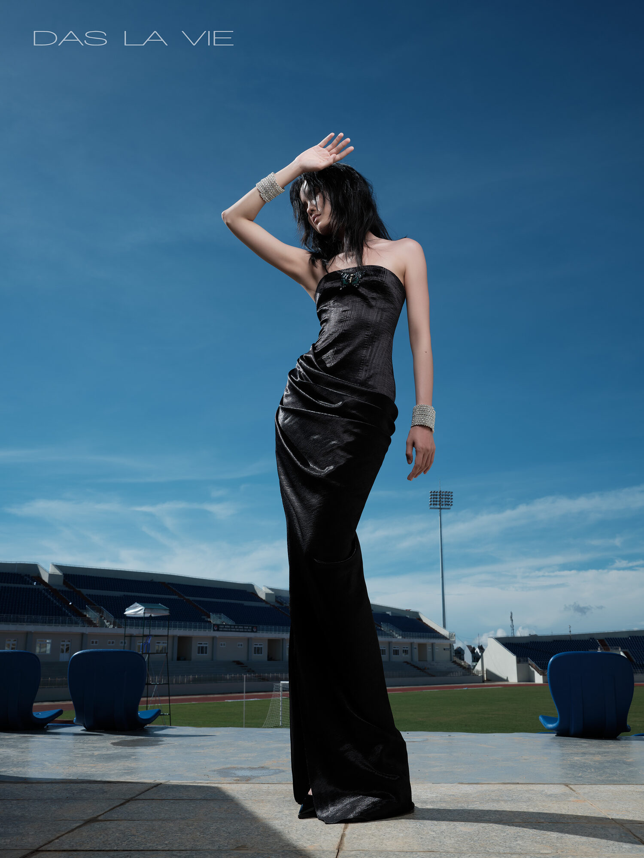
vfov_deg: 60.0
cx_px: 322
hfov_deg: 46.8
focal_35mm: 30
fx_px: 744
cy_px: 429
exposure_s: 1/125
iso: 100
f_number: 13
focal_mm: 38.3
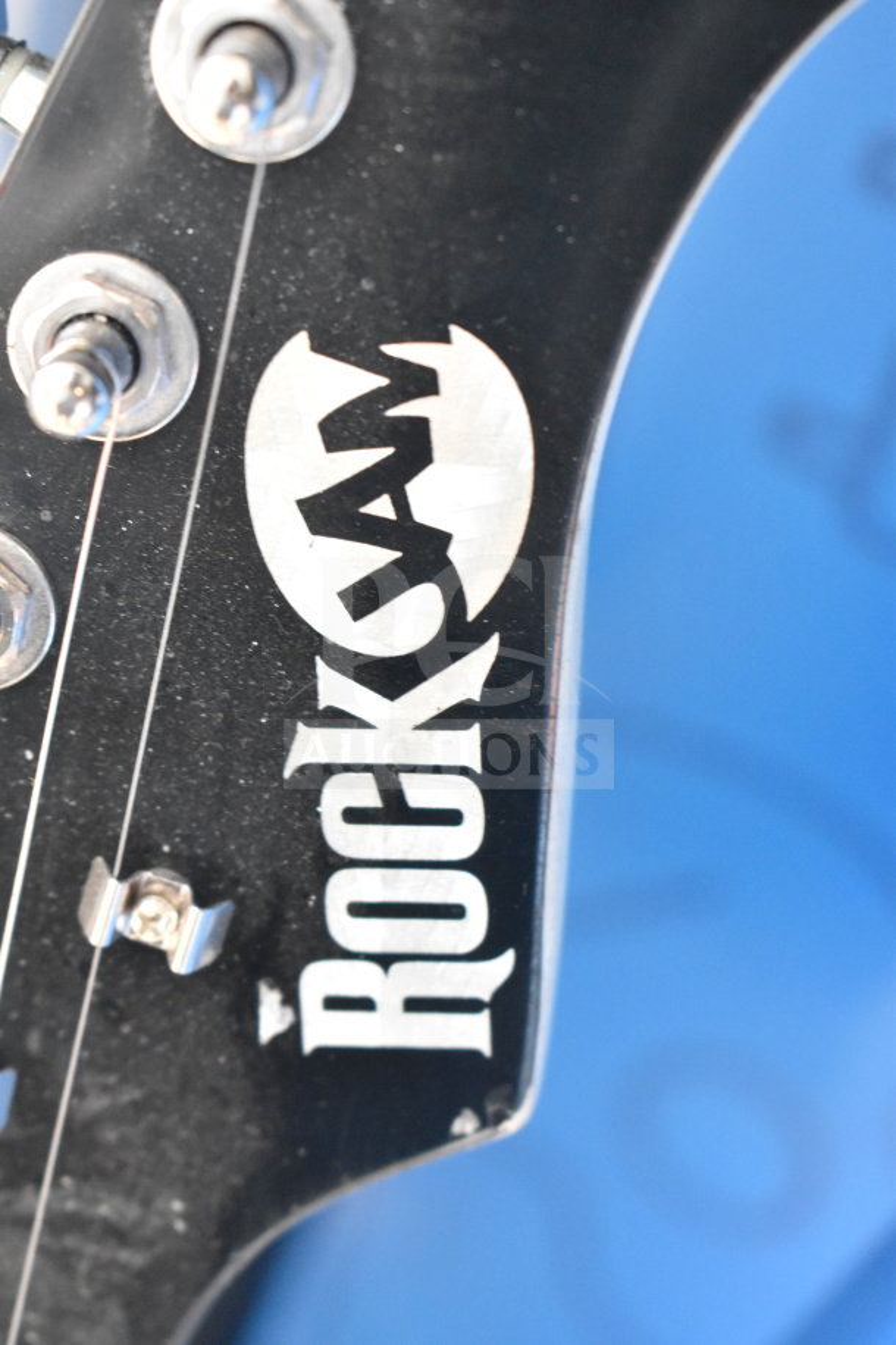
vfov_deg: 28.1
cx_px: 448
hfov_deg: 18.9
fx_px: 2688
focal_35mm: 72
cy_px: 672
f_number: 5.3
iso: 5000
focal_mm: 48
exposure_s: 1/80
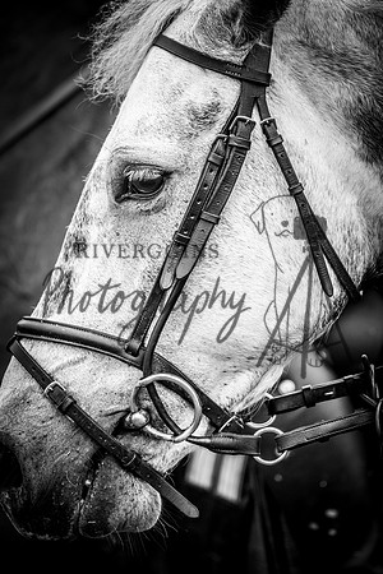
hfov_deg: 3.1
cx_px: 192
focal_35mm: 450
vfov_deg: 4.6
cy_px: 287
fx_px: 7181
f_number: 4.5
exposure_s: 1/1250
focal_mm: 300
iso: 800
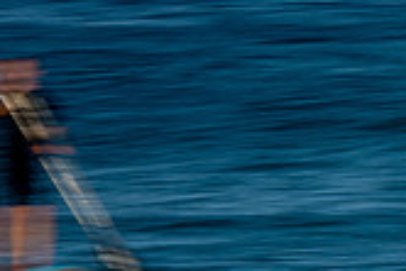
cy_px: 370
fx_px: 23670
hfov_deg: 1.0
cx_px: 602
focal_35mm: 2097
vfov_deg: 0.7
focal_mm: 400
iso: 100
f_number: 29
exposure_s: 1/20
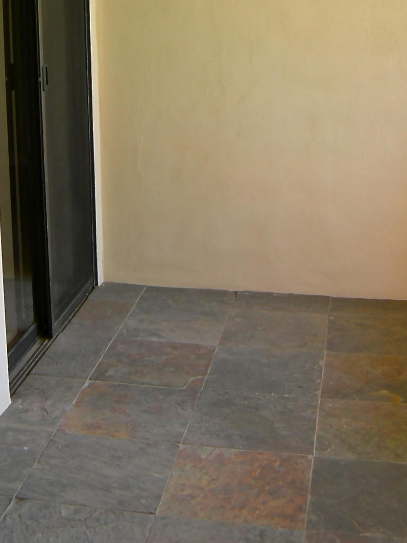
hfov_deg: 22.9
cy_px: 111
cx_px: 178
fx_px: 1003
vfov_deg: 29.6
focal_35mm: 64
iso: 64
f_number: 2.7
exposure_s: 1/43.3
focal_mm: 7.5
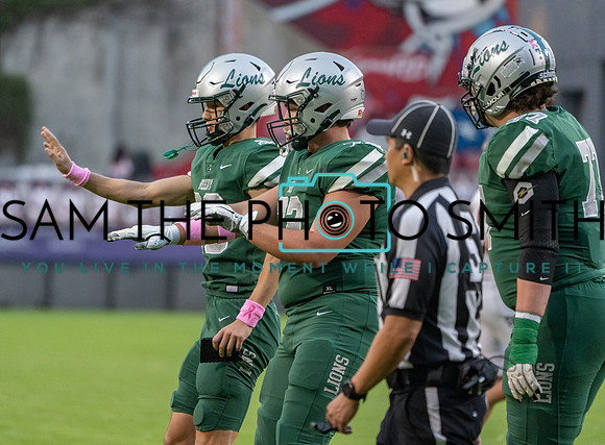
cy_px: 219
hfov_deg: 5.6
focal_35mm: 358
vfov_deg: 4.1
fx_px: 6215
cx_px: 266
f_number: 5.6
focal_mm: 330
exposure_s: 1/1250
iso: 5000
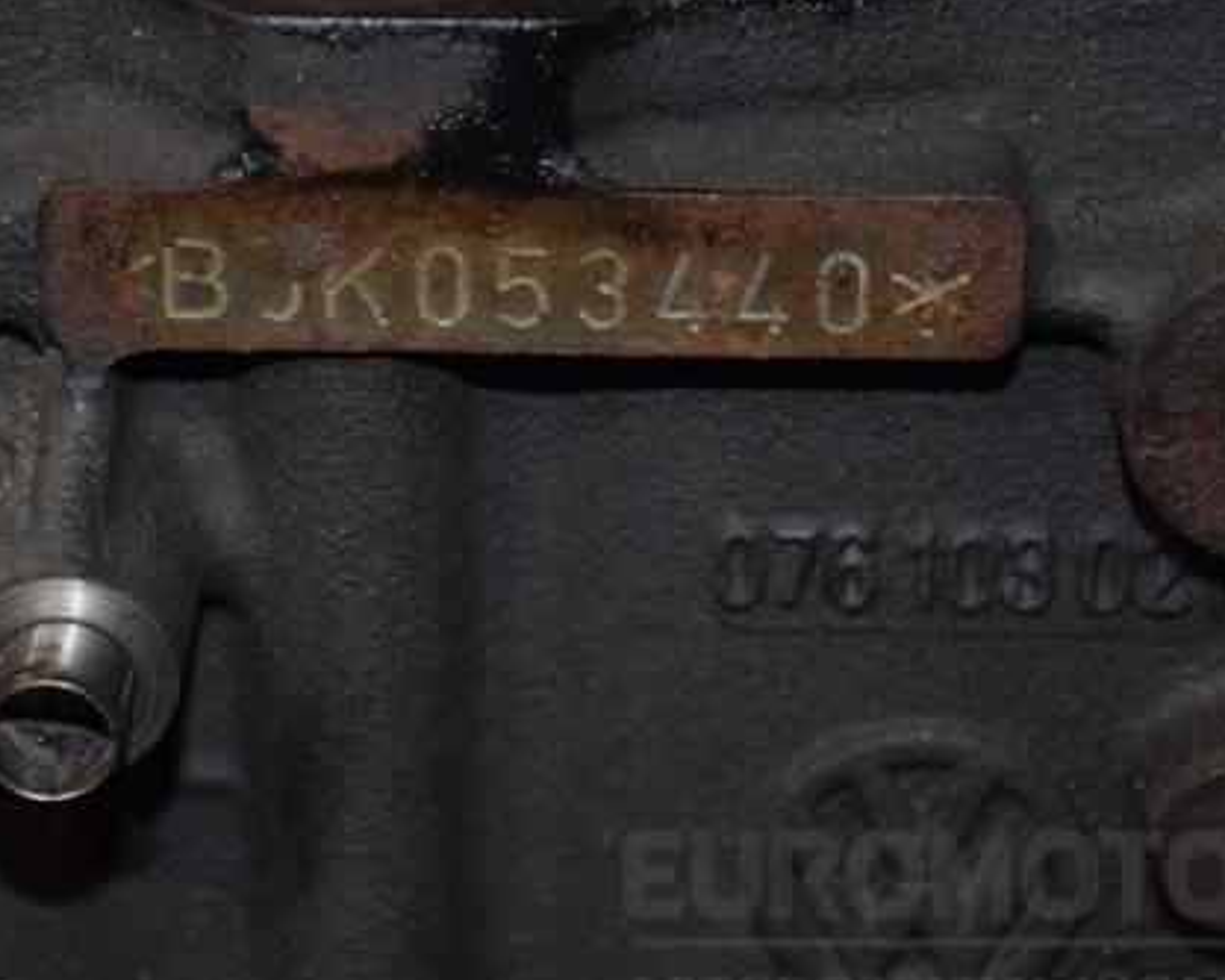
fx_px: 5149
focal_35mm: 142
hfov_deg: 13.6
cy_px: 483
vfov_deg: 10.9
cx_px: 568
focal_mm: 70
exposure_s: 1/60
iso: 800
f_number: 5.3
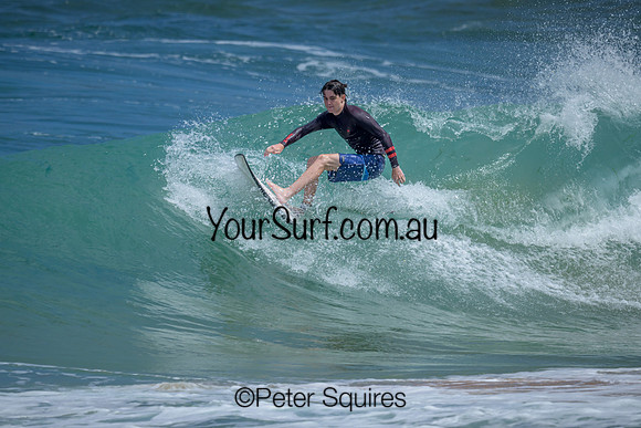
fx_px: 19507
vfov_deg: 1.3
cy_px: 221
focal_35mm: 1095
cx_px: 336
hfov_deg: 1.9
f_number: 6.3
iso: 250
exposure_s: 1/2500
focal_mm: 800
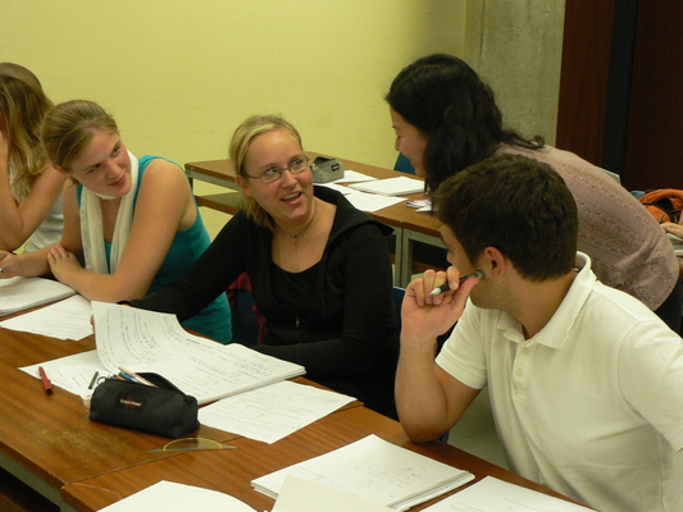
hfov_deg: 30.3
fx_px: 1263
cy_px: 256
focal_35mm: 64
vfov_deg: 22.9
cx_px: 342
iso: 200
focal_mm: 10.7
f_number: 3.2
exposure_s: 1/30
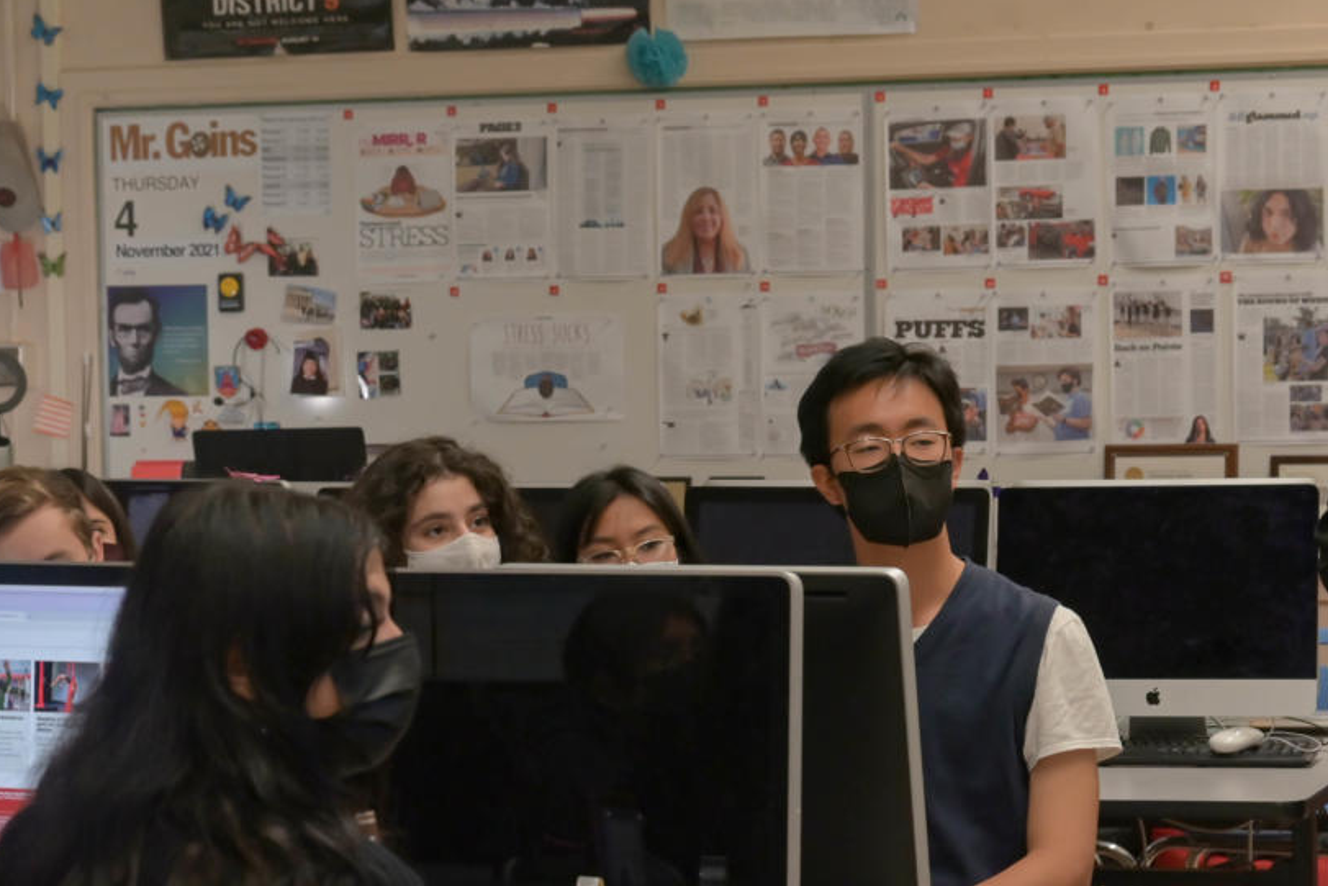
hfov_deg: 20.4
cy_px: 685
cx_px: 723
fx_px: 3689
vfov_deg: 13.6
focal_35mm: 100
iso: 1600
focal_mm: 54
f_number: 6.3
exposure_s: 1/50
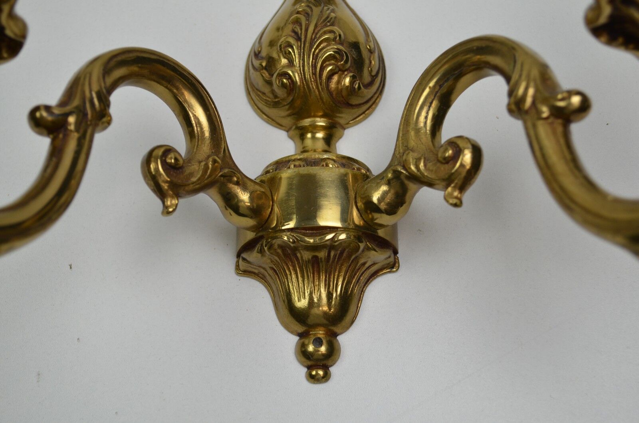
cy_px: 212
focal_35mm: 57
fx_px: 1010
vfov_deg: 23.7
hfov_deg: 35.1
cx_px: 320
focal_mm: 38
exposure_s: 1/125
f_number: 5.3
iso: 400
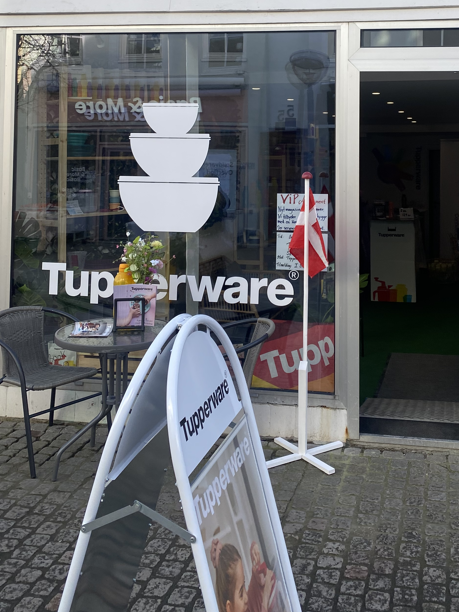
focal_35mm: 42
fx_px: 743
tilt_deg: +2.8
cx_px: 303
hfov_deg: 34.1
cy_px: 137
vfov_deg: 43.1
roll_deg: -1.7
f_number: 1.8
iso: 32
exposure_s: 1/573
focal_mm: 4.25
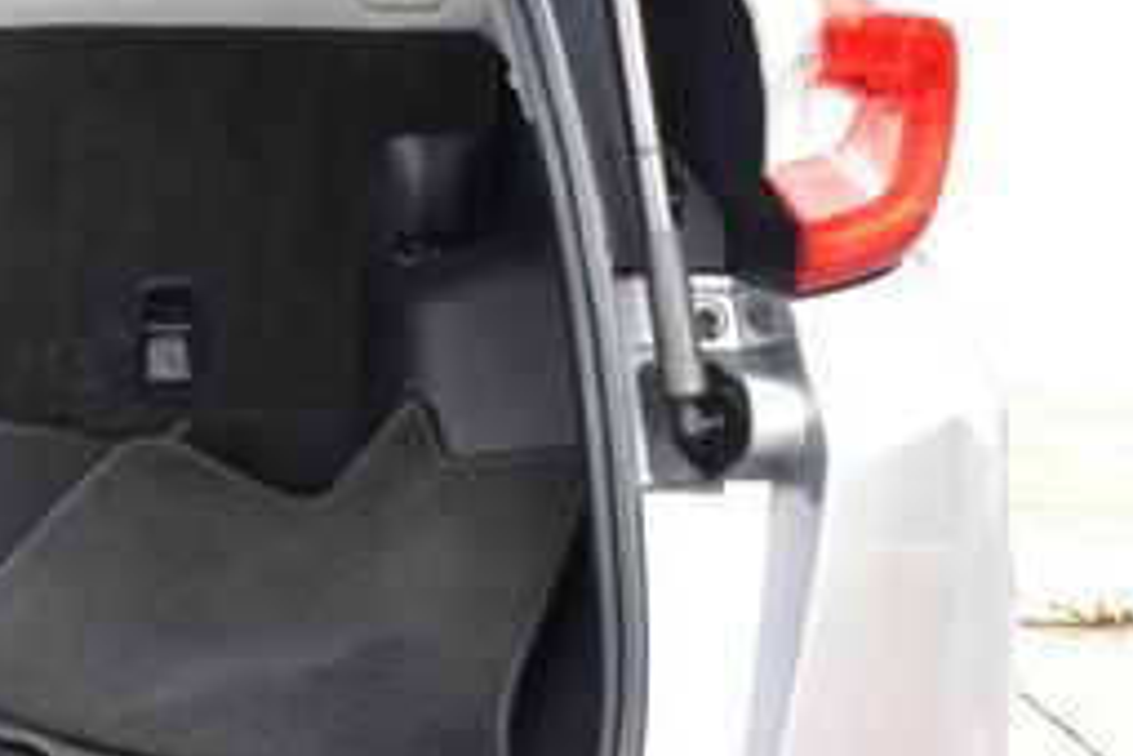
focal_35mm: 113
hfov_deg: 17.3
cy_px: 218
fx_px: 3556
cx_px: -200
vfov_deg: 12.1
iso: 400
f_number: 8
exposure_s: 1/60
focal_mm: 30
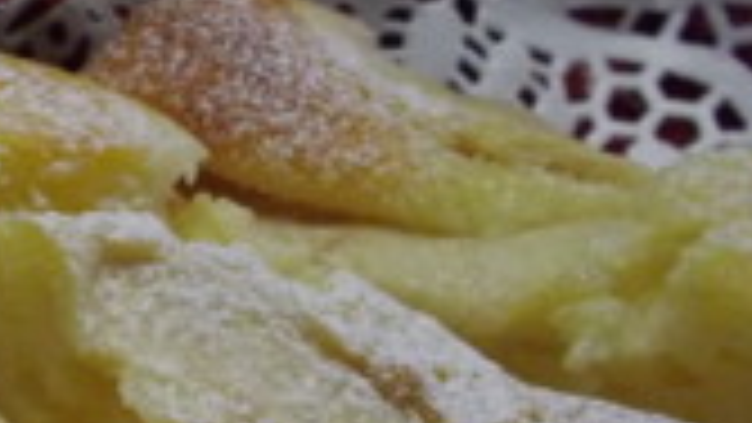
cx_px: -135
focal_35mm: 94
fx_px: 1875
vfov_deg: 12.8
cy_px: 387
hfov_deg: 21.2
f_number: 3.5
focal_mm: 5.8
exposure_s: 1/50
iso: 398
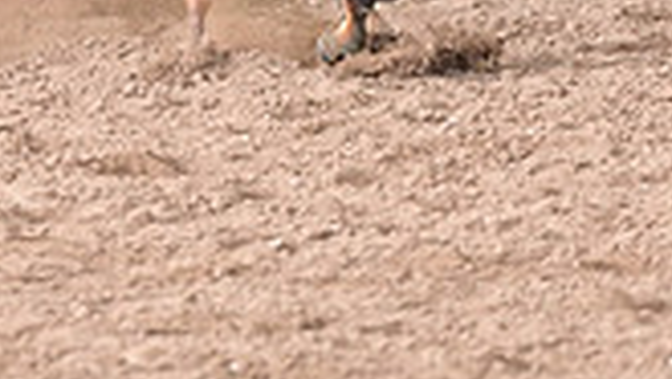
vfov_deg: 2.2
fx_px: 9823
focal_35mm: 551
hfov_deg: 3.9
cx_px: 517
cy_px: -357
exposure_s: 1/250
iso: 2500
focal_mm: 150
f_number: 3.5
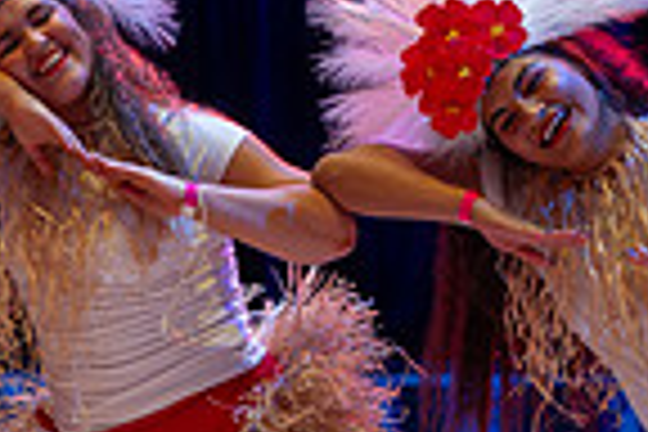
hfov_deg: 2.8
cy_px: 228
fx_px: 13463
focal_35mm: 748
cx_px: 579
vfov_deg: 1.8
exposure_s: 1/60
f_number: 3.5
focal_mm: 165
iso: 800
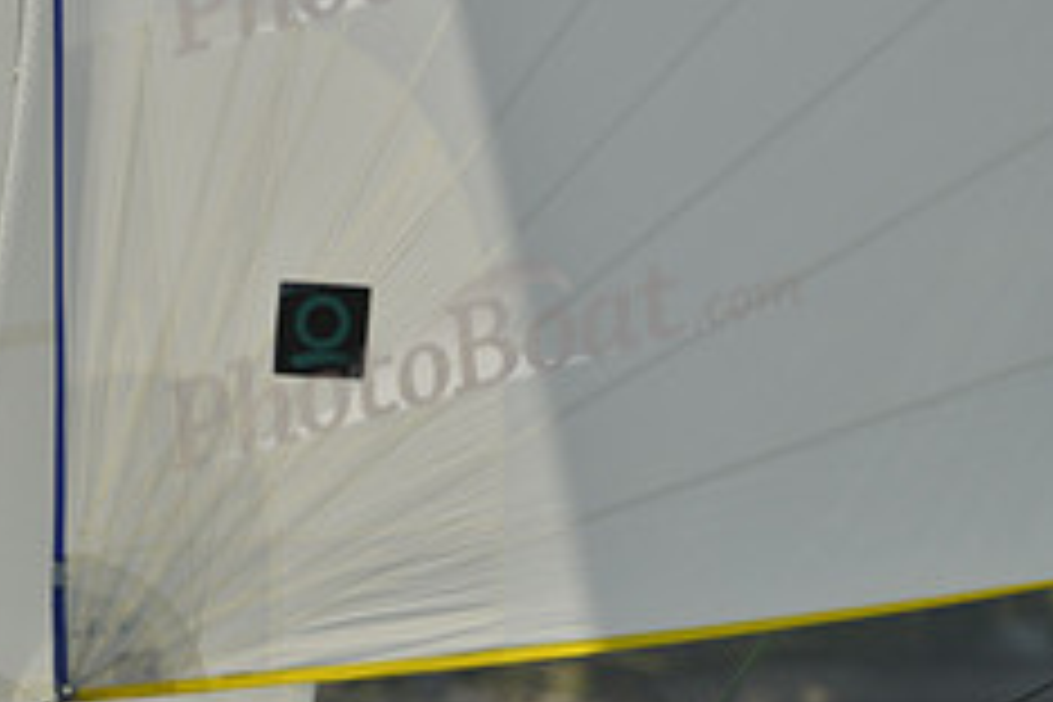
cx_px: -63
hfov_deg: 2.1
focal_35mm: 991
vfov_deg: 1.4
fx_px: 28984
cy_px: 650
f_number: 9
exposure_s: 1/1600
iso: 280
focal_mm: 400
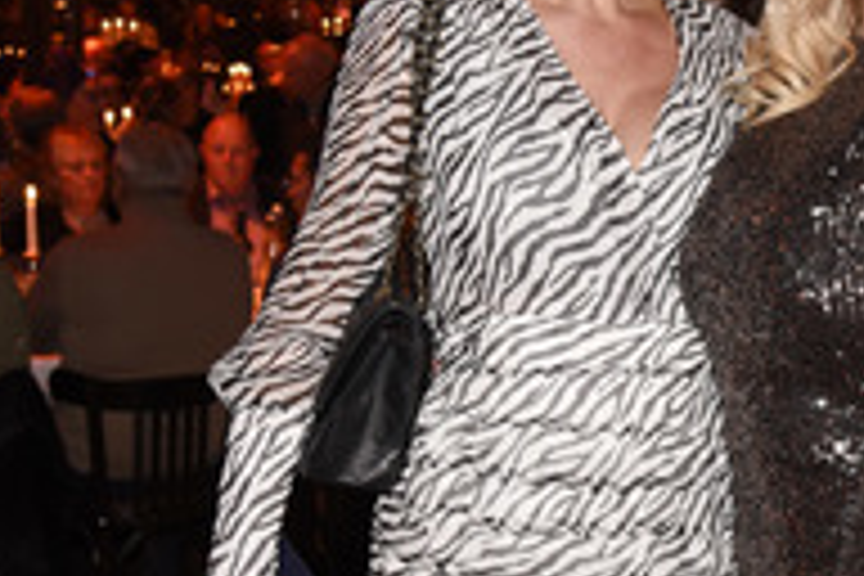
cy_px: 243
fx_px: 1920
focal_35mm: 80
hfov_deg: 24.6
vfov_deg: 17.1
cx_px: 776
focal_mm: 34
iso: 2000
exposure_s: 1/60
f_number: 6.3
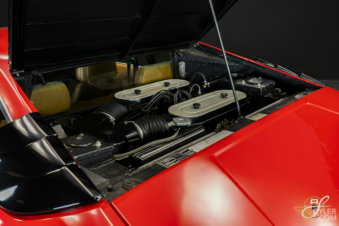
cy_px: 113
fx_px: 330
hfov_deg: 54.4
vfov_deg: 37.9
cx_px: 170
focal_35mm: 35
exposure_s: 1/2
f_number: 7.1
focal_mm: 35
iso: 250
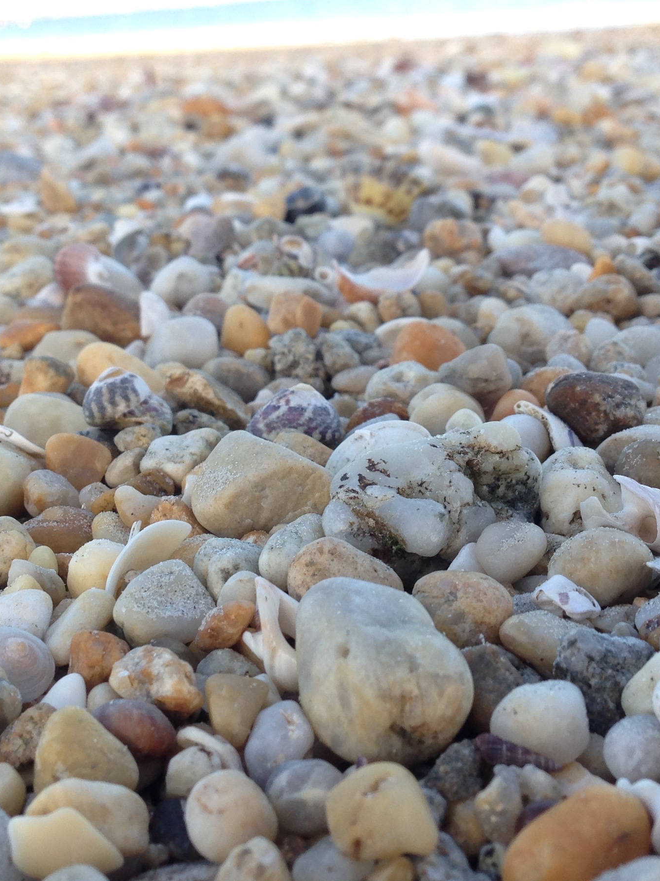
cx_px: 304
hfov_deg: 24.4
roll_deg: +5.1
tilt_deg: -11.4
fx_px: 1525
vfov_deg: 32.0
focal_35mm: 60
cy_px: 330
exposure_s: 1/178
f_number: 2.4
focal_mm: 4.12
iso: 50
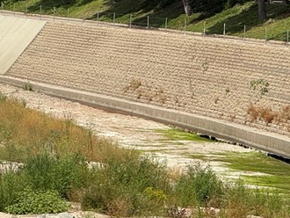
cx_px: -94
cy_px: 80
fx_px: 3119
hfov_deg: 5.3
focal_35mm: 372
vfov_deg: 4.0
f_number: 2.8
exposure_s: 1/2611
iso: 50
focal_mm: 15.66
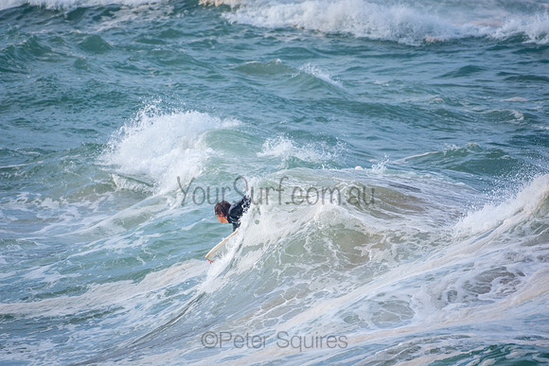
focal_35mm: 750
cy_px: 183
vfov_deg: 1.8
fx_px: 11440
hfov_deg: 2.7
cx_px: 274
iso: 200
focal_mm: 500
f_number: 5.6
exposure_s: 1/1250
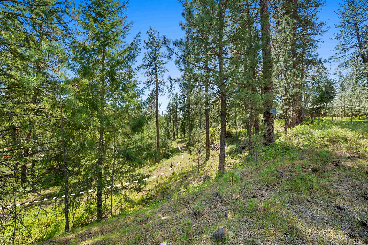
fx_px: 143
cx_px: 184
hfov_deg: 104.3
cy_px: 122
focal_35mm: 14
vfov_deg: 81.2
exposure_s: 1/13
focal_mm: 14
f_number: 8
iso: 100
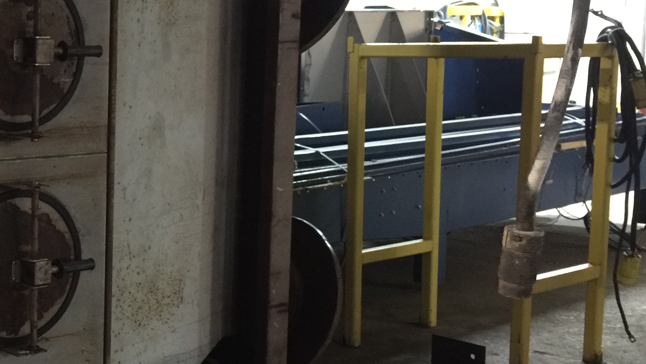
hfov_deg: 29.2
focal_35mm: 67
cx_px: -17
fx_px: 1148
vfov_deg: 18.0
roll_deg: +0.5
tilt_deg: -7.6
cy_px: 182
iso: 125
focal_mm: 4.15
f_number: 2.2
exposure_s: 1/4
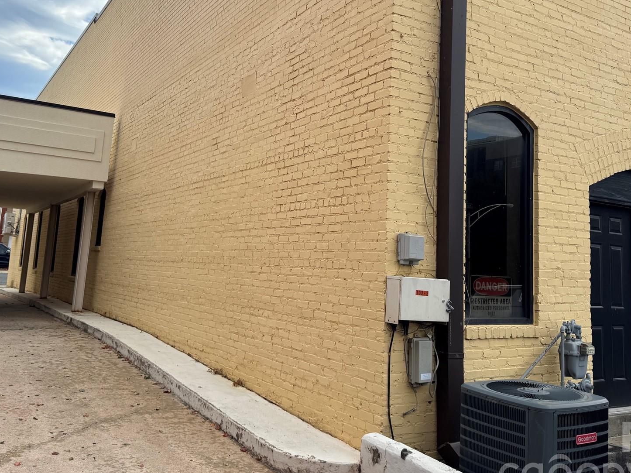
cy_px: 172
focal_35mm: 34
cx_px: 315
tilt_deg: +8.3
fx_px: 620
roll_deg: -2.2
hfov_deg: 54.0
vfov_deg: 41.4
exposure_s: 1/1818
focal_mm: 6.76
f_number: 1.78
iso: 80
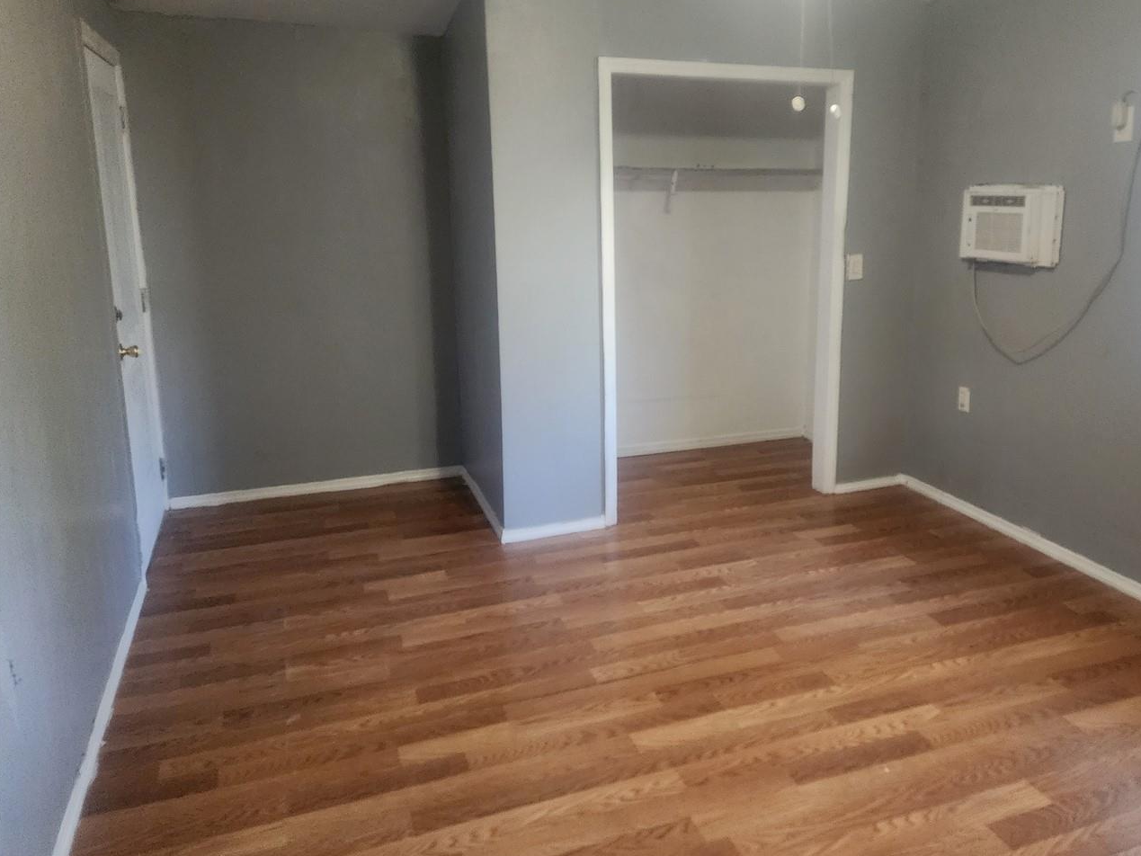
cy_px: 396
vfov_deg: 48.2
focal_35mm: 29
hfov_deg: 60.8
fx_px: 956
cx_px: 714
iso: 800
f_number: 1.8
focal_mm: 6.4
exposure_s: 1/120
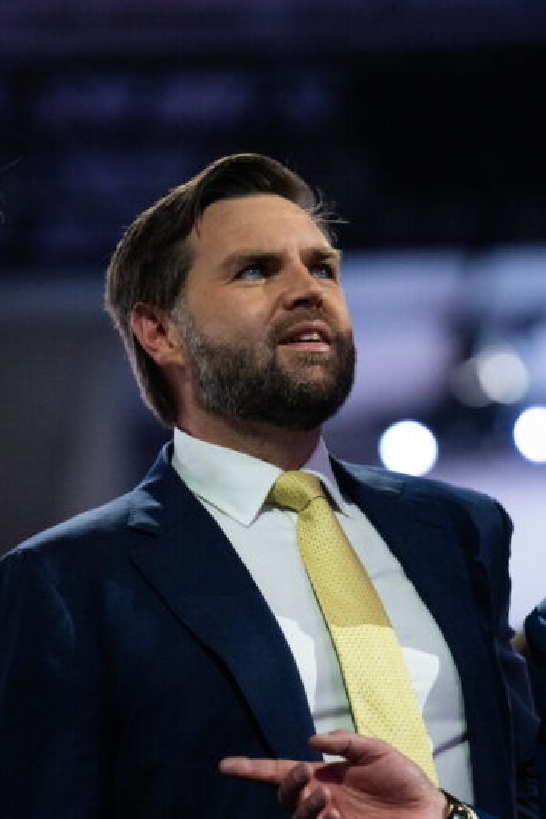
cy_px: 515
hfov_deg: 4.2
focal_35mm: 330
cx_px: 270
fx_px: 7507
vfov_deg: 6.2
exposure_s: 1/250
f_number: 2.8
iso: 3200
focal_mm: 173
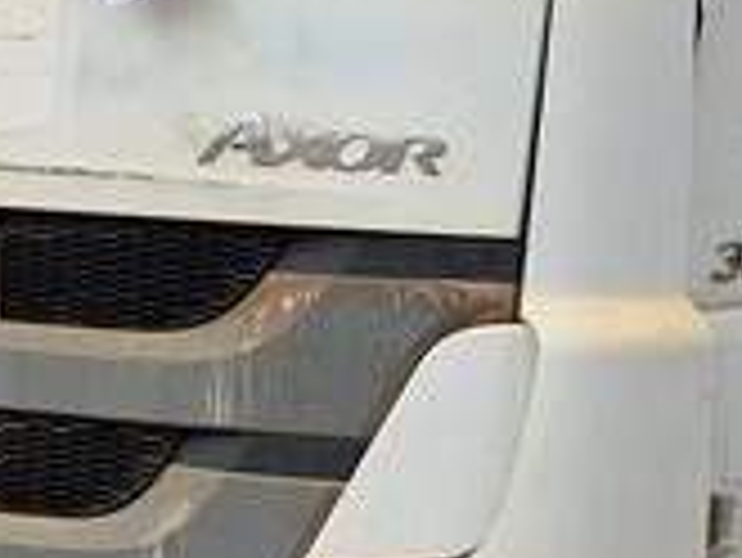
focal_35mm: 131
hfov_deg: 15.0
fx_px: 2810
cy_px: 238
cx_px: 477
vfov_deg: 11.3
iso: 50
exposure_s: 1/618
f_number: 1.8
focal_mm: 4
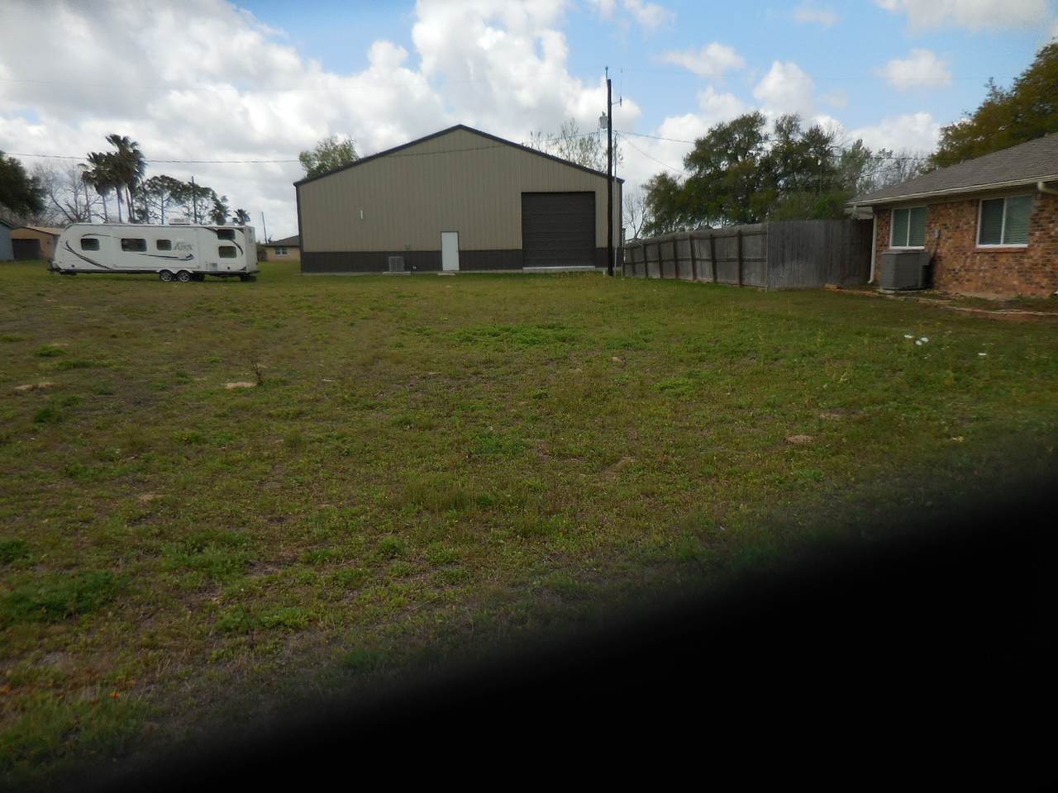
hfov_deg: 69.4
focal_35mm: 25
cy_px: 396
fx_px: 764
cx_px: 529
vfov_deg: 54.9
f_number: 3.3
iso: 125
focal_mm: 4.5
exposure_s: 1/1600
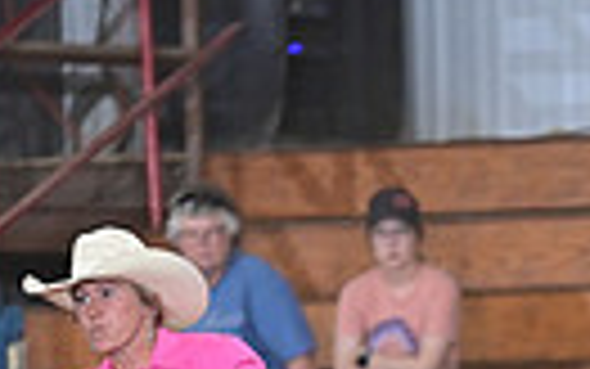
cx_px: 531
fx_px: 14574
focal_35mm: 906
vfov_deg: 1.4
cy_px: 817
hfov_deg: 2.3
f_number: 3.2
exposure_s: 1/250
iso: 1250
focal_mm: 200
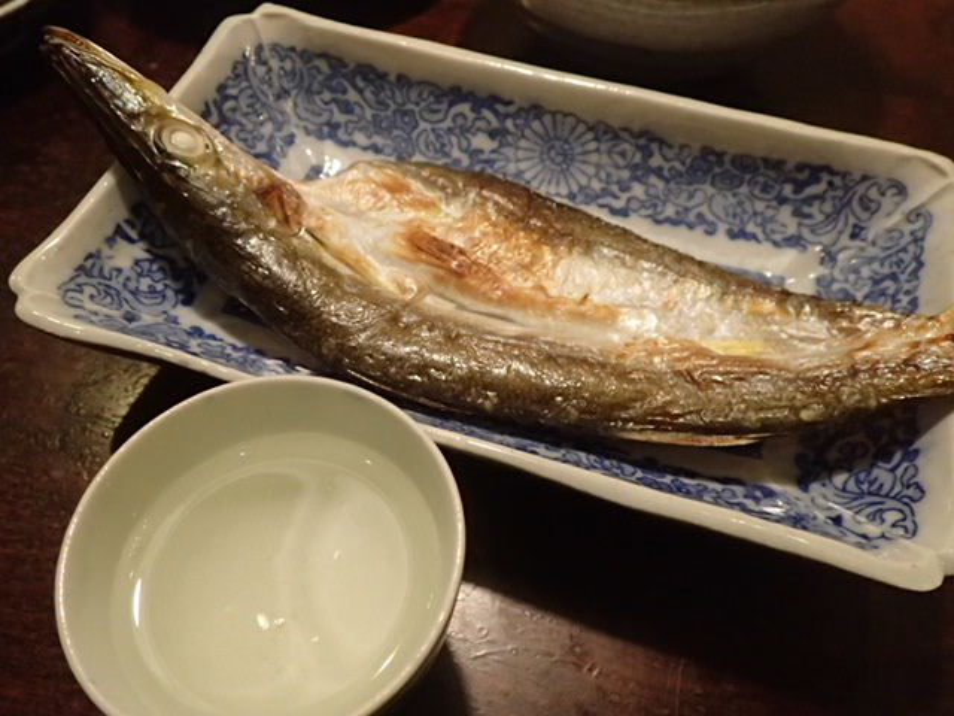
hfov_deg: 60.0
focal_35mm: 30
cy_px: 358
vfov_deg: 46.8
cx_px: 477
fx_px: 827
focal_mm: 5.5
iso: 800
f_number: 2.3
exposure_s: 1/60
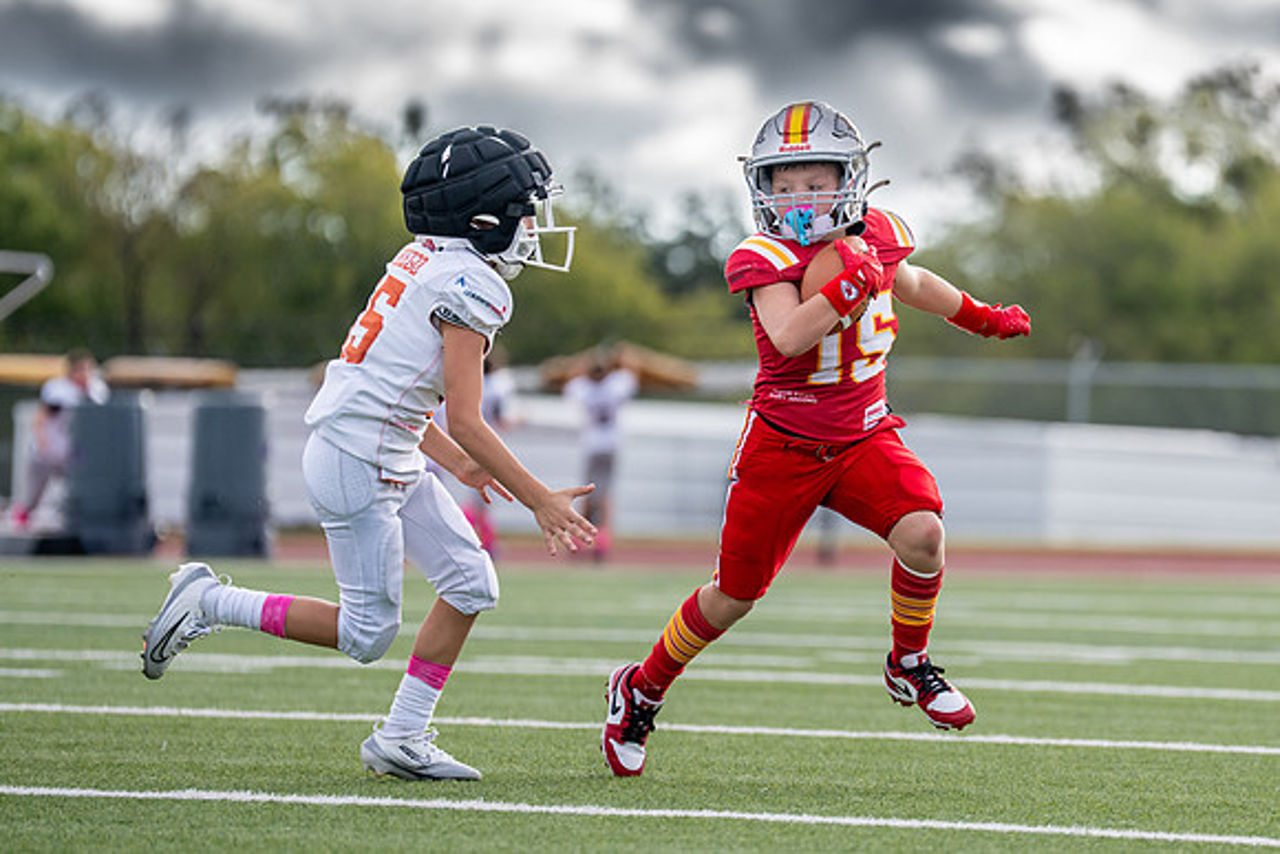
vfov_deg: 4.8
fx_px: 10259
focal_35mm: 288
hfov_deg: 7.1
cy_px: 479
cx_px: 851
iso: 320
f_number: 2.8
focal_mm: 200
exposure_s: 1/2500
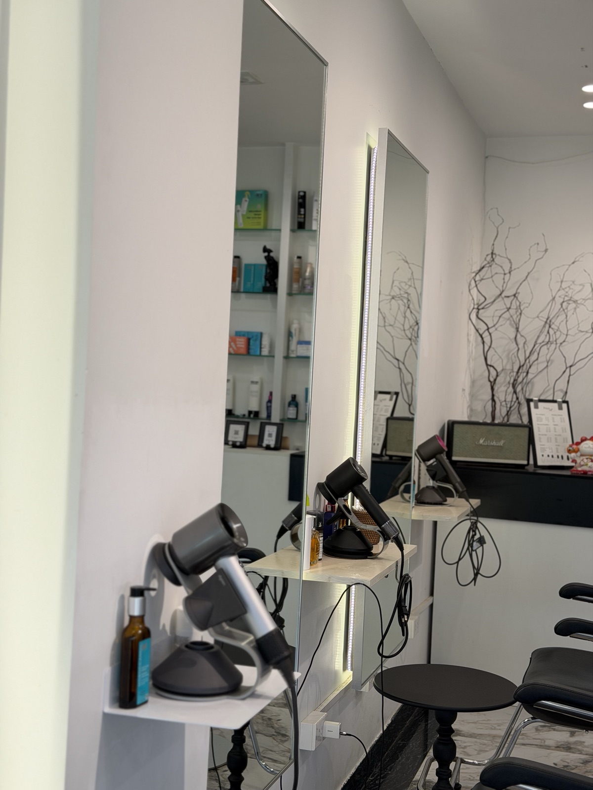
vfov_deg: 39.7
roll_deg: -2.6
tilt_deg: -1.1
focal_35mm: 48
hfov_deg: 30.3
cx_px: 296
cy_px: 395
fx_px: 1096
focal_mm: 6.76
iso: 64
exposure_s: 1/343
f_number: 1.78
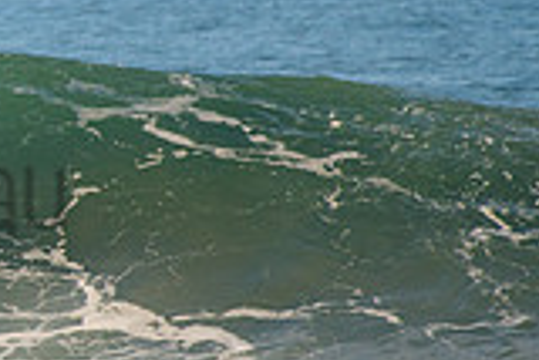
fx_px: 27109
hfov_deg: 1.1
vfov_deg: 0.8
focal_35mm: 1809
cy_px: 153
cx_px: -290
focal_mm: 500
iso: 180
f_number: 5.6
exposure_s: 1/1600
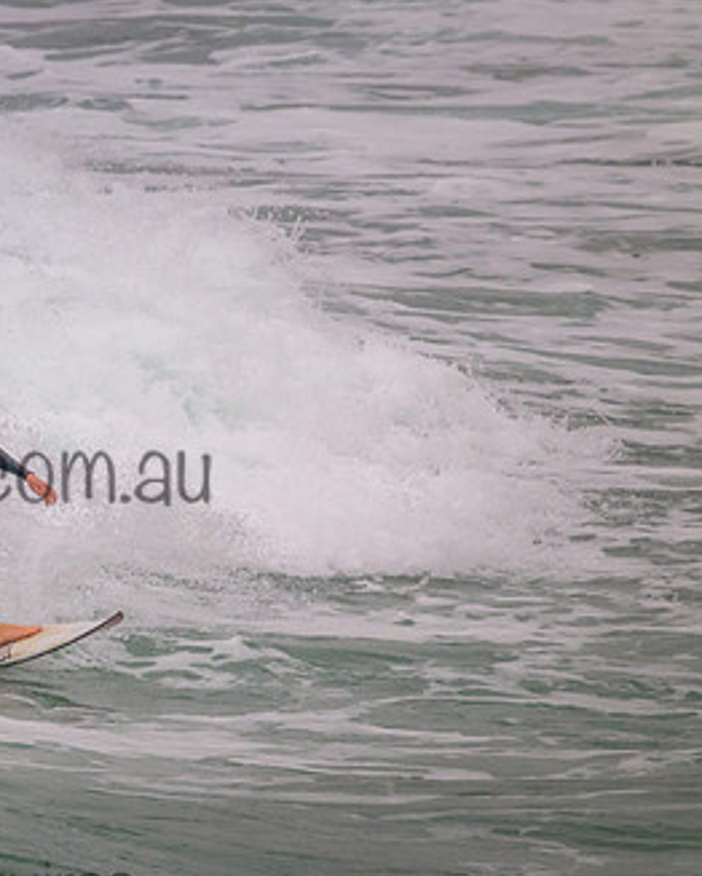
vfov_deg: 1.5
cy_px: 441
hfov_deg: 1.2
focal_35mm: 1331
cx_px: -72
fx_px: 34535
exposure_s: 1/1250
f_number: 11
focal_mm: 800
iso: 2800
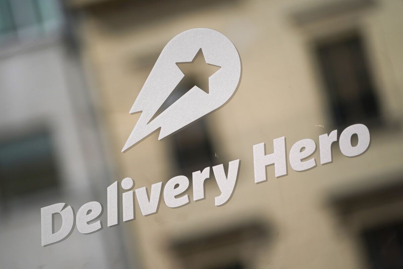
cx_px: 202
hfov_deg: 11.2
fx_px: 2048
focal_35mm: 183
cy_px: 134
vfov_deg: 7.5
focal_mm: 183
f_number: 4
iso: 500
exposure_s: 1/1000
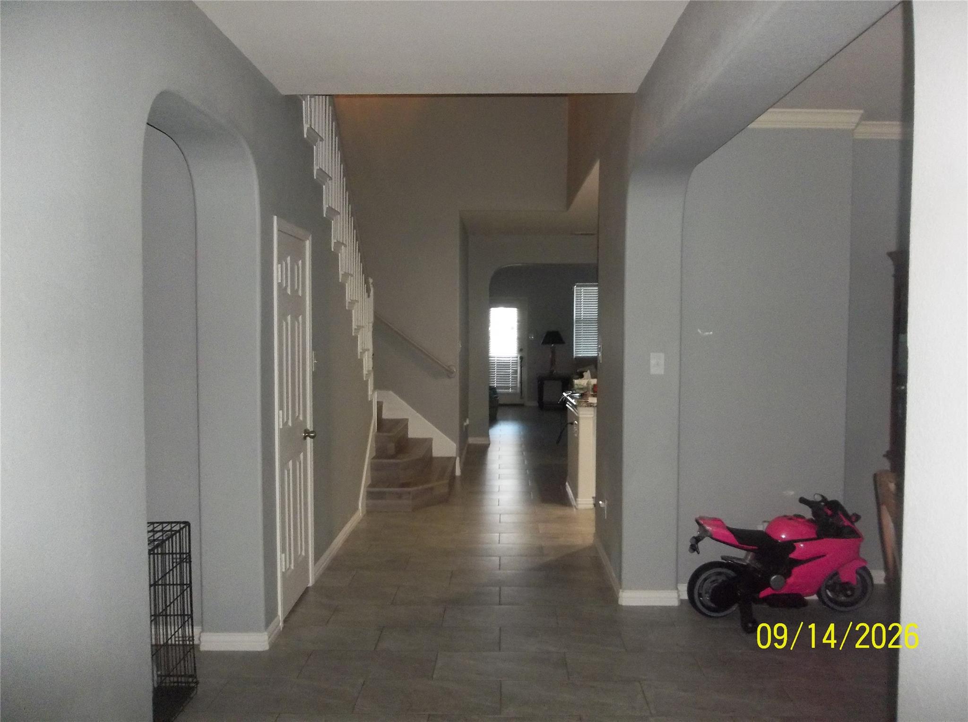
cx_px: 484
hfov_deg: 65.4
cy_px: 361
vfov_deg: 51.2
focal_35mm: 27
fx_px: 754
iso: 400
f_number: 3.5
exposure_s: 1/30
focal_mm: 4.9
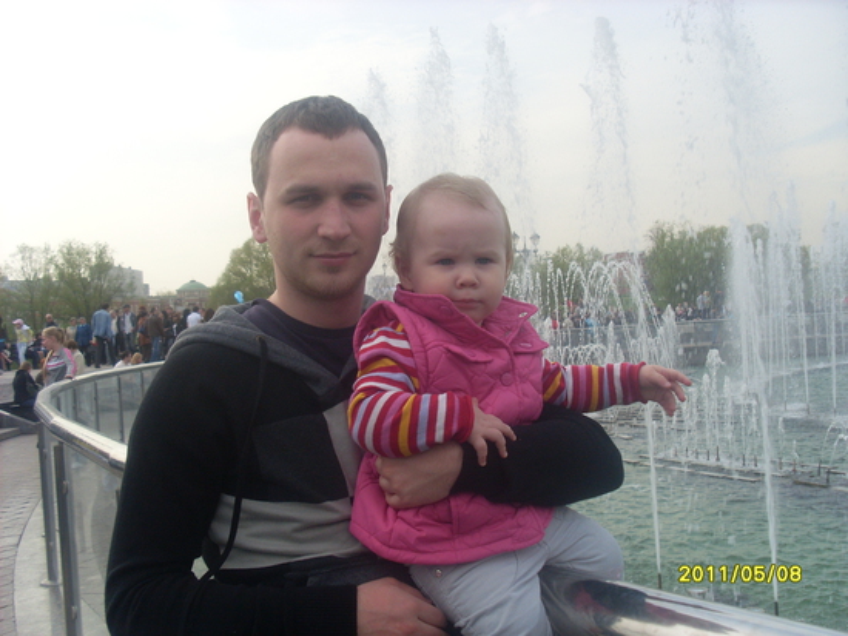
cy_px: 318
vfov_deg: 37.7
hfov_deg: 49.0
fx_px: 931
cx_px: 424
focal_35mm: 38
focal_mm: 6.3
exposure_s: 1/125
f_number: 7.7
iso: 80
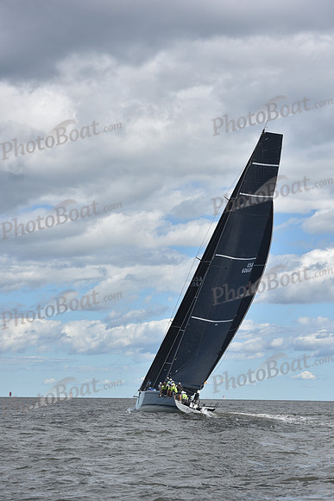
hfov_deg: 14.4
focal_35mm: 95
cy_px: 250
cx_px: 167
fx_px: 1321
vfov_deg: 21.5
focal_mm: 95
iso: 250
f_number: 8
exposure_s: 1/1000
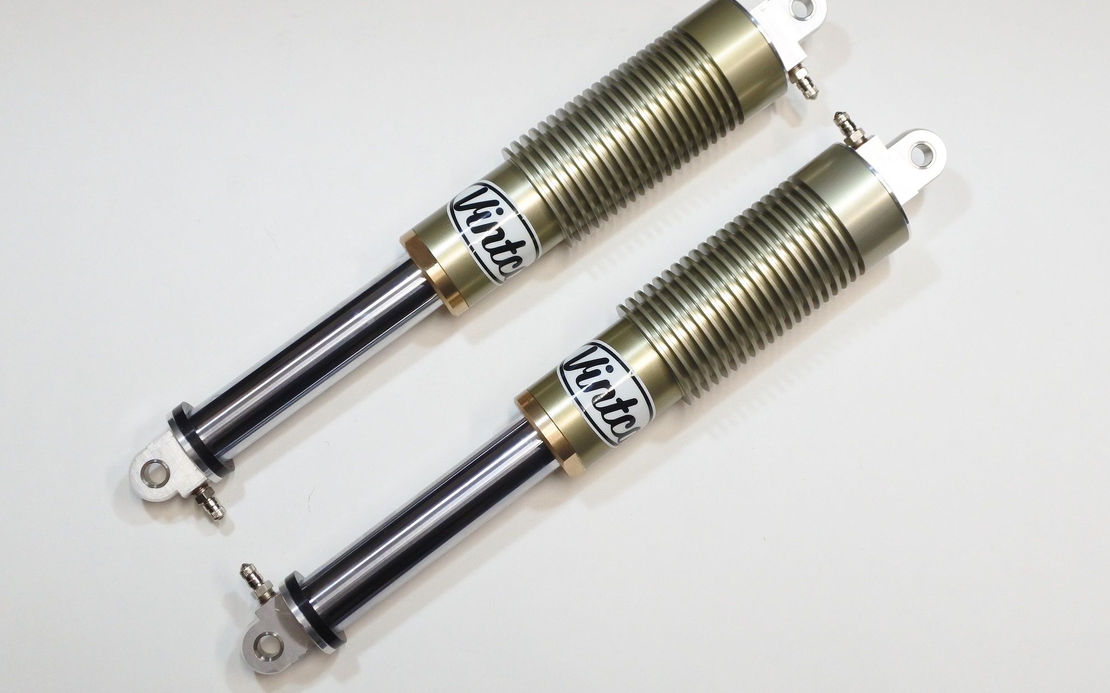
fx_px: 1149
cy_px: 321
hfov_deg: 51.5
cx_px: 558
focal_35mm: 38
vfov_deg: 33.6
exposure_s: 1/100
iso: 800
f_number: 4
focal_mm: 14
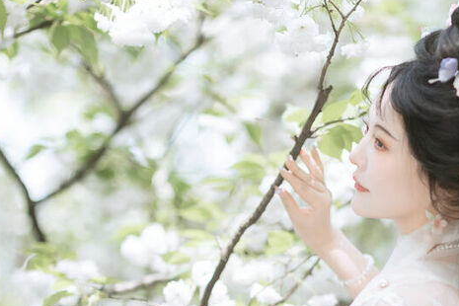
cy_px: 318
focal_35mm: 192
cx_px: 383
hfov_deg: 10.7
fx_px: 2448
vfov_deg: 7.1
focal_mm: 85
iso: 100
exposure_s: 1/640
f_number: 1.8
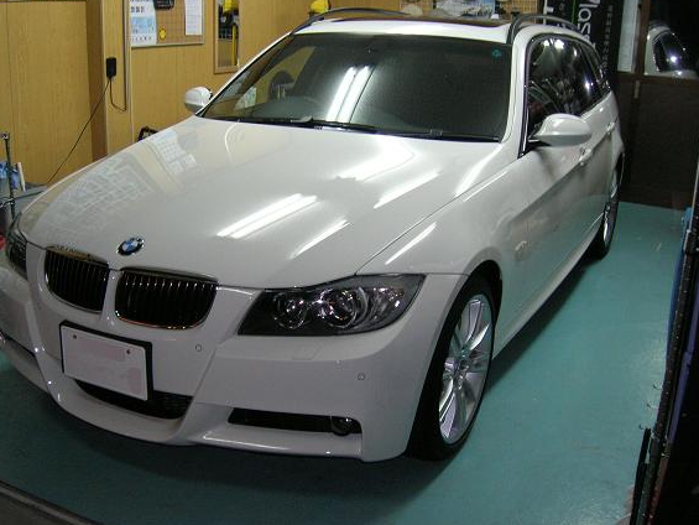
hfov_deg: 47.8
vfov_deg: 36.8
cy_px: 265
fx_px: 788
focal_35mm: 39
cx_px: 309
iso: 118
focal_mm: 5.7
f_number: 2.9
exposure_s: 1/27.3
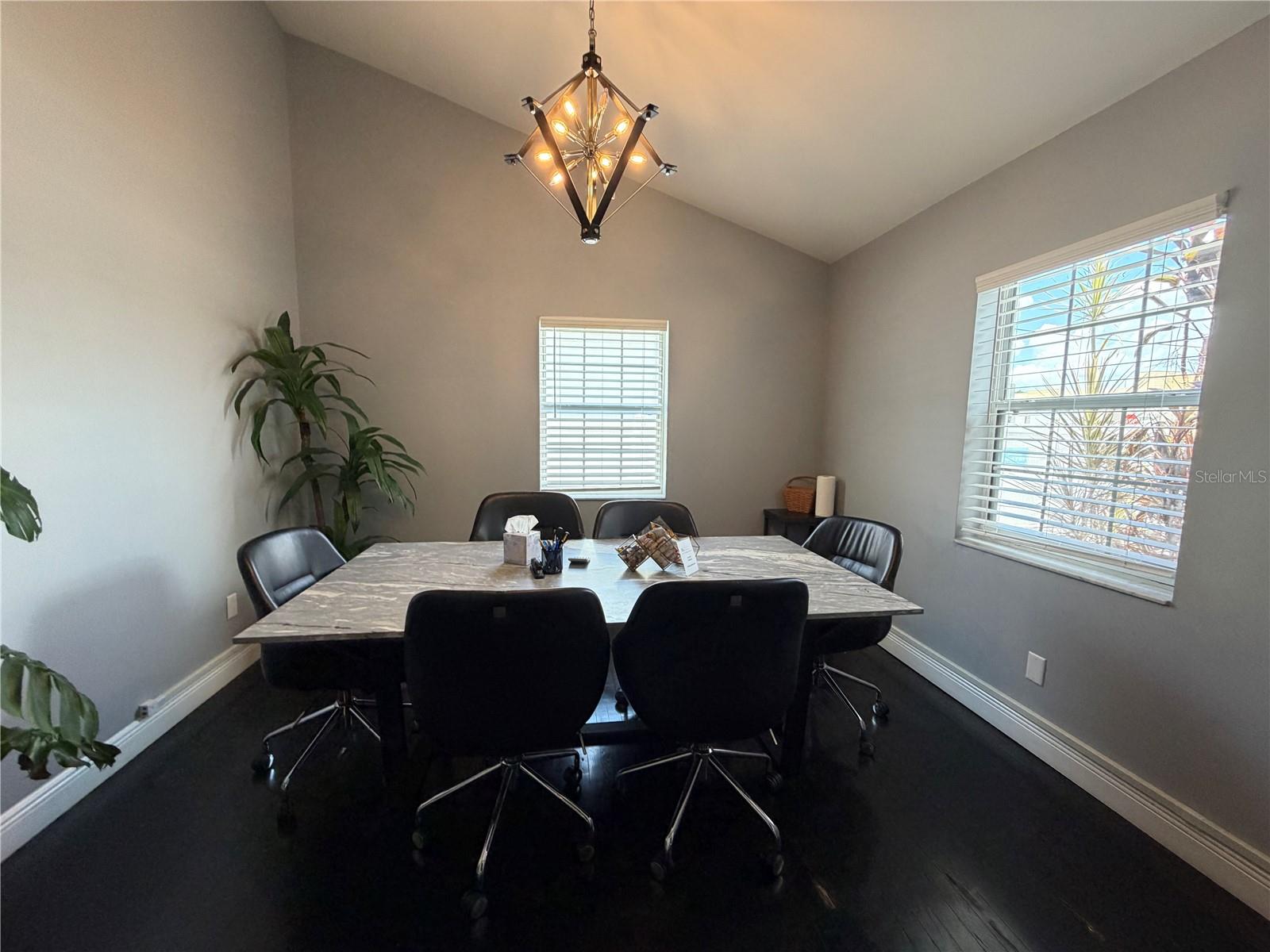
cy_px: 476
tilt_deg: -5.8
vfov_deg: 85.7
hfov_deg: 102.1
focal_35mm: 14
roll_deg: -0.5
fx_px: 514
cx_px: 635
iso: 250
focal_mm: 2.22
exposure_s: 1/121
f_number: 2.2
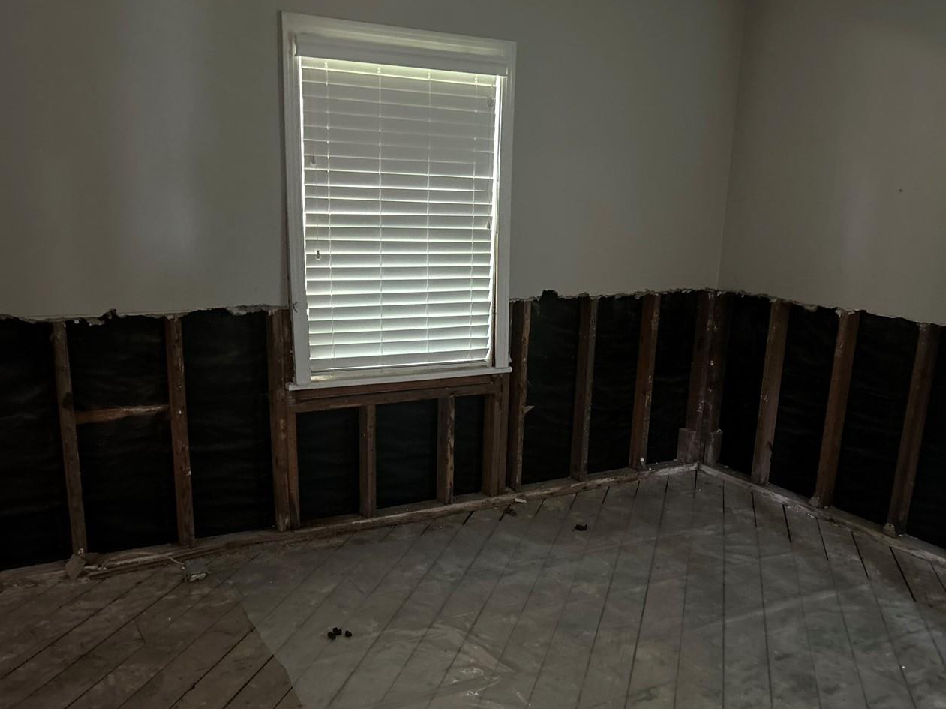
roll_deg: -1.8
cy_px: 434
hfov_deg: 55.4
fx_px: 902
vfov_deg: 42.7
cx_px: 481
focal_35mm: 33
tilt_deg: -16.3
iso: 800
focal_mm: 5.7
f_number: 1.5
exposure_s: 1/30
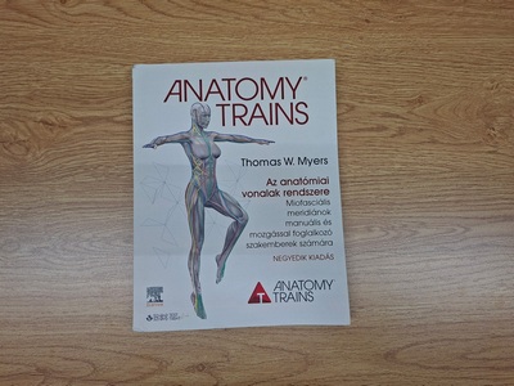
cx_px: 257
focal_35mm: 23
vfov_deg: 58.9
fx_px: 342
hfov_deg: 73.9
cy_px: 193
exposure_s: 1/120
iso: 125
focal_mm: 5.54
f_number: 1.8
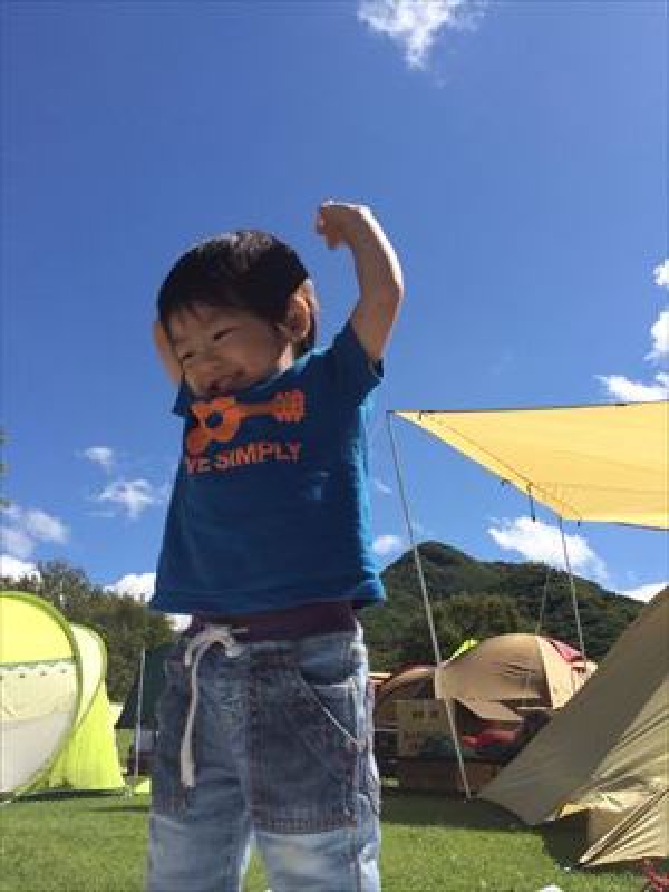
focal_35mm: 30
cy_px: 446
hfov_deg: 46.8
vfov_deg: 60.0
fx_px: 773
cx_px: 334
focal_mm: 4.12
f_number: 2.2
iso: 40
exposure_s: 1/2564
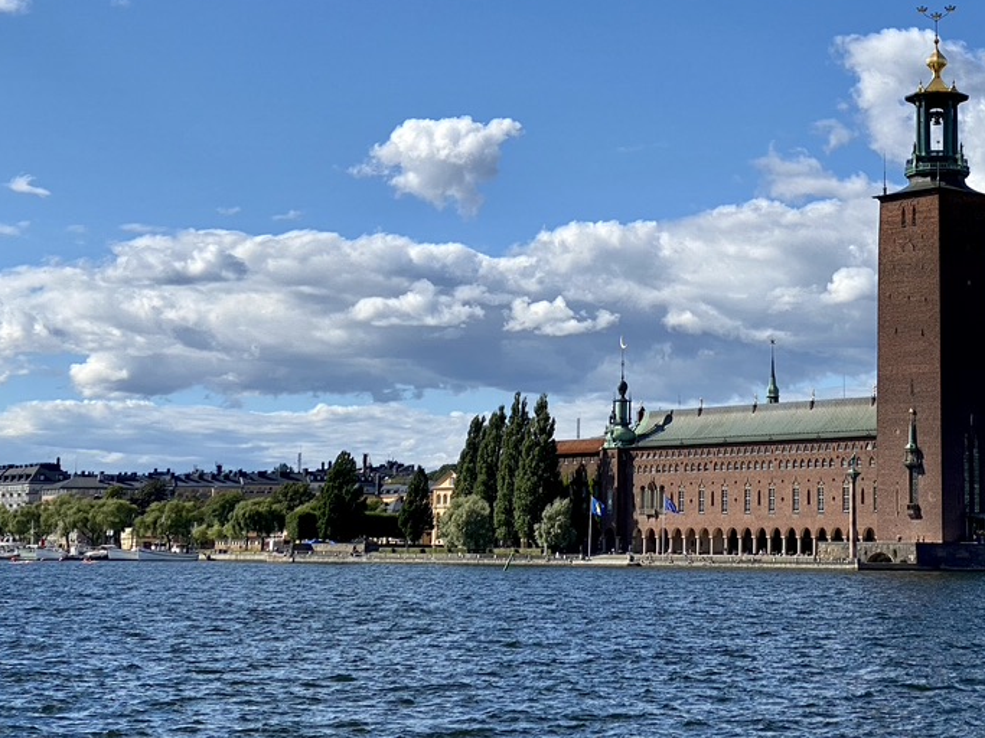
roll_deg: -0.3
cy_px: 255
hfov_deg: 24.9
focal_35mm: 78
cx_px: 676
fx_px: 2219
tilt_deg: +8.1
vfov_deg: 18.8
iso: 20
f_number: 2
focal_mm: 6
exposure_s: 1/2179
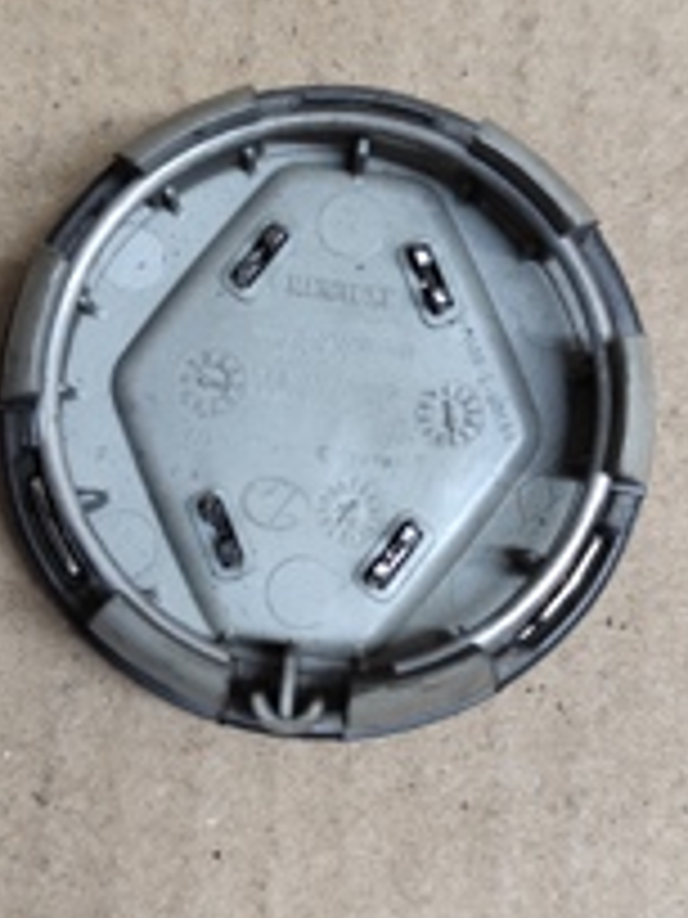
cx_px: 333
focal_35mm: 54
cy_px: 410
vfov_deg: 35.5
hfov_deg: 27.0
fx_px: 1431
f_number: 1.65
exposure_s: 1/100
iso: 400
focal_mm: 6.19
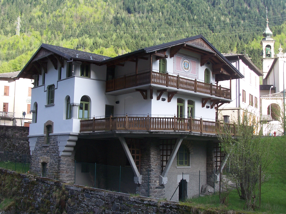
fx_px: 413
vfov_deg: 29.1
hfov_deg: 38.2
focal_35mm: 50
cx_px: 143
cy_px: 107
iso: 80
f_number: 3.4
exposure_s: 1/180
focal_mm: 8.6
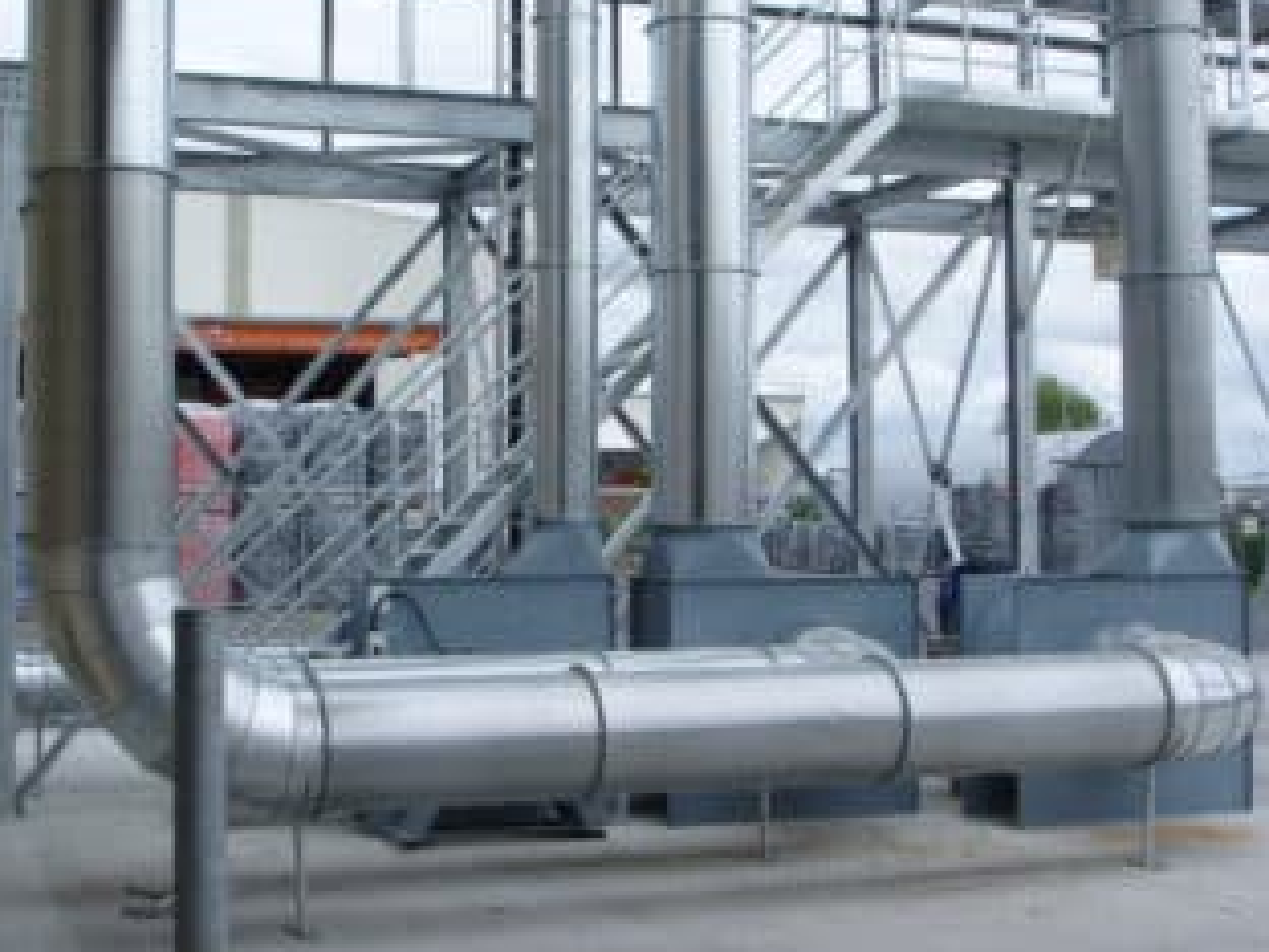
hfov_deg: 38.1
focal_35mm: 50
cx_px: 537
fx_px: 1833
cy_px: 427
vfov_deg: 29.1
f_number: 6.3
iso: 50
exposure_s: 1/250
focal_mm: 6.6
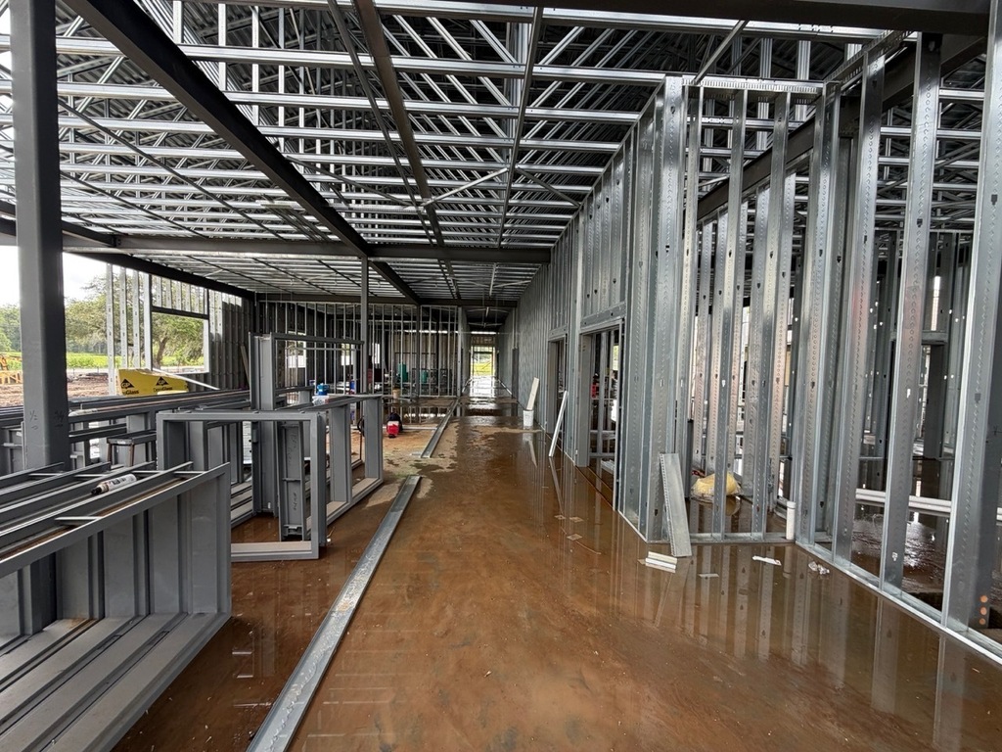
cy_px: 376
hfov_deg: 102.1
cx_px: 501
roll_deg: +0.6
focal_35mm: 14
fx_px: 405
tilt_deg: -2.9
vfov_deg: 85.7
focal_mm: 2.22
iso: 50
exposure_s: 1/121
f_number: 2.2
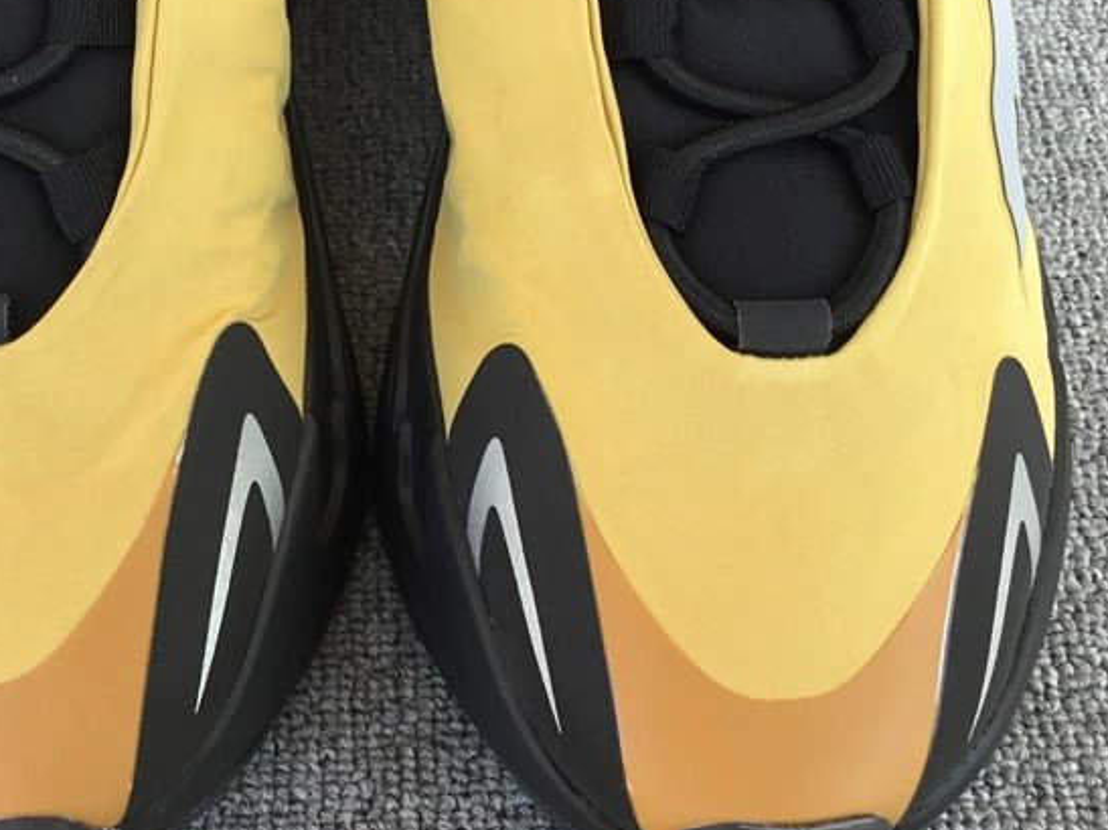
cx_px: 348
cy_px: 313
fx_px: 1632
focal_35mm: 51
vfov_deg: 28.4
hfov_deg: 37.0
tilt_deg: -58.2
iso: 25
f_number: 2.4
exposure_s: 1/100
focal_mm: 3.3
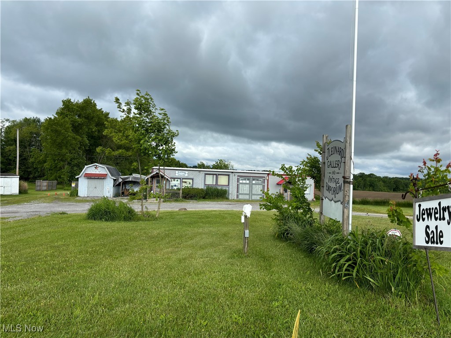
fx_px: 339
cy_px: 169
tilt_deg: +0.4
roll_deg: -2.2
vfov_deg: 53.1
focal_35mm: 26
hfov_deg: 67.3
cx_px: 226
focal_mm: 5.96
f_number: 1.6
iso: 50
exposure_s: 1/1248
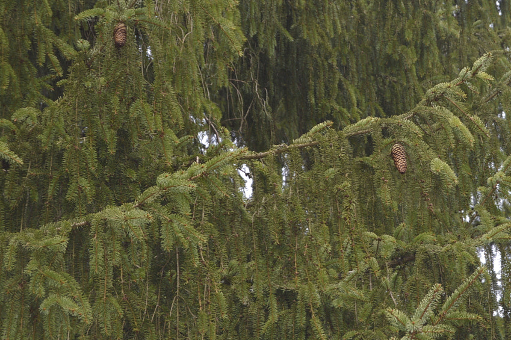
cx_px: 404
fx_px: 2085
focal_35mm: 147
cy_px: 149
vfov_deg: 9.3
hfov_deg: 13.9
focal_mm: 52
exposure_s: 1/125
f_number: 5.6
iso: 140
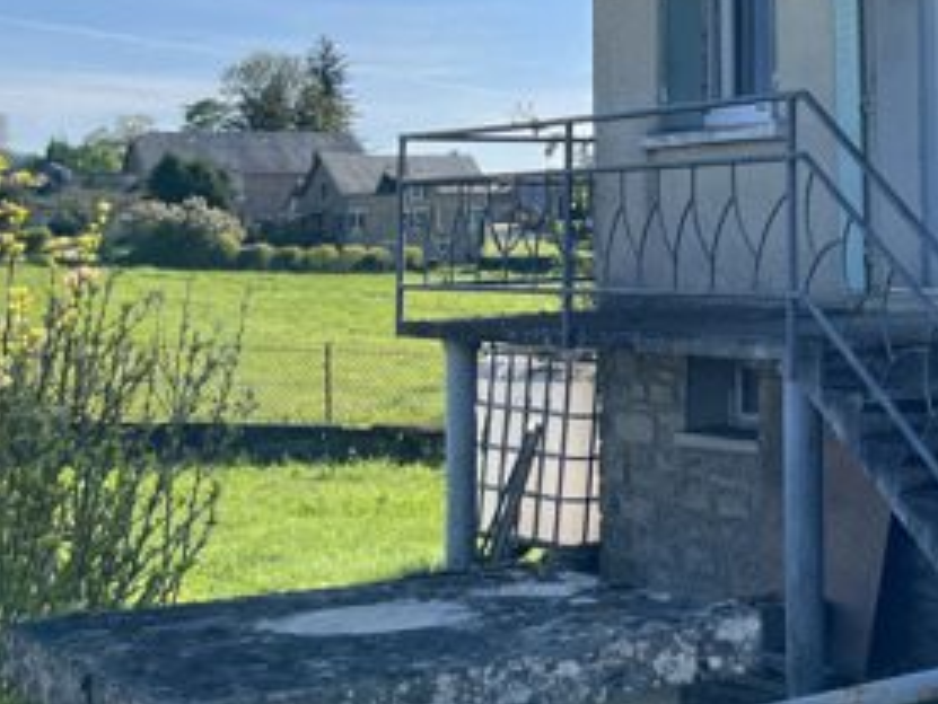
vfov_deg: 19.4
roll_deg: +2.0
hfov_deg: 22.1
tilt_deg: +2.8
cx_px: 1351
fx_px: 2033
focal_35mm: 75
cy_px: 102
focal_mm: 5.1
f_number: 1.6
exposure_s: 1/2755
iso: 50
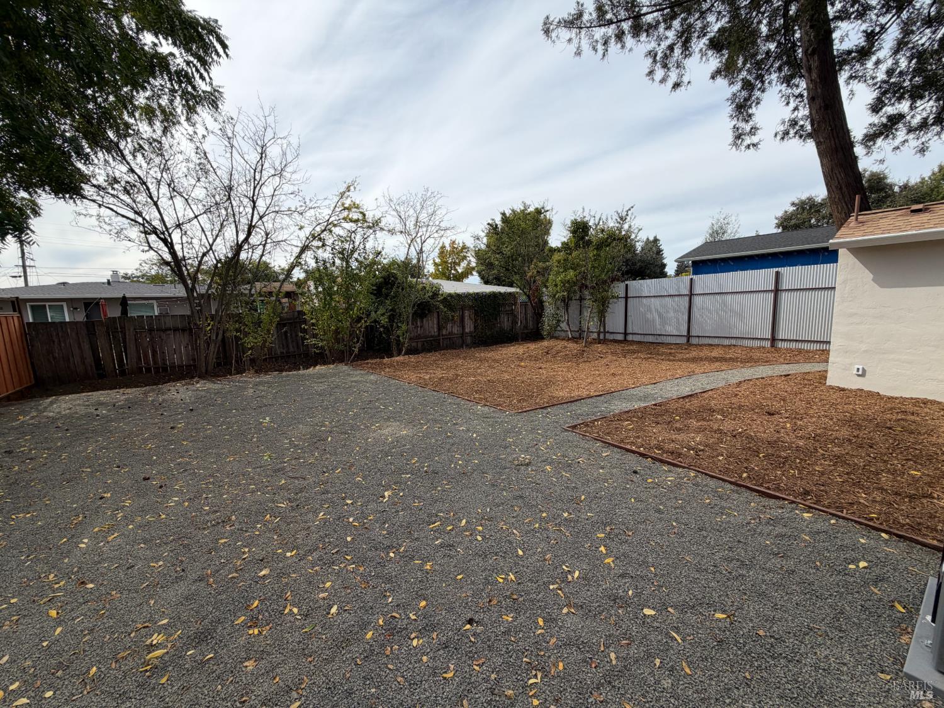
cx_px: 472
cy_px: 354
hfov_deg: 102.1
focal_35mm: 14
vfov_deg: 85.7
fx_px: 382
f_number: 2.2
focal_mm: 2.22
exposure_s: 1/799
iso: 20
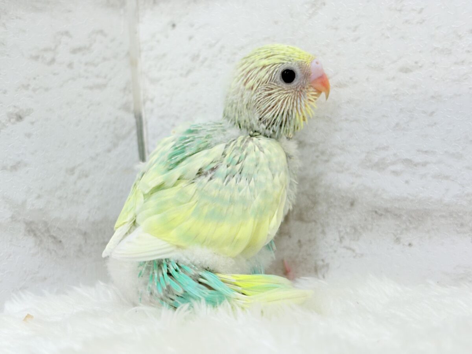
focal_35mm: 52
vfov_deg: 28.0
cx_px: 236
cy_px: 177
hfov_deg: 36.8
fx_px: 709
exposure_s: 1/100
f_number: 1.6
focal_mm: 5.96
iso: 64
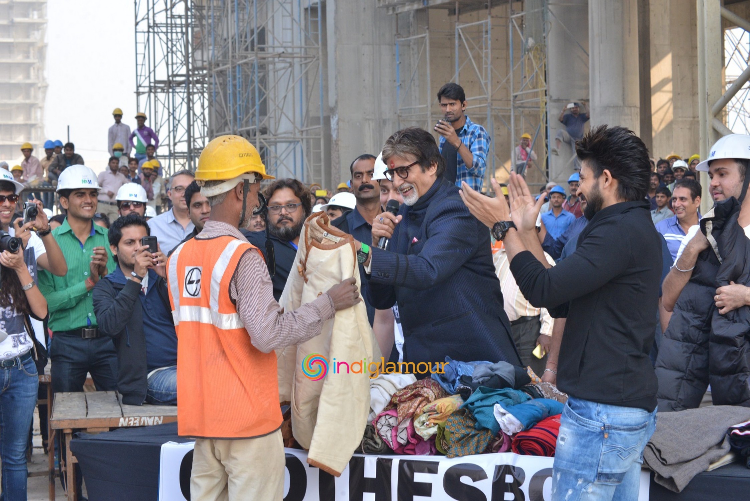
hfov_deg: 22.6
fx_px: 1876
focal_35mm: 90
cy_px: 250
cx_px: 375
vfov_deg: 15.2
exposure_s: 1/250
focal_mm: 90
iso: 1250
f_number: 11
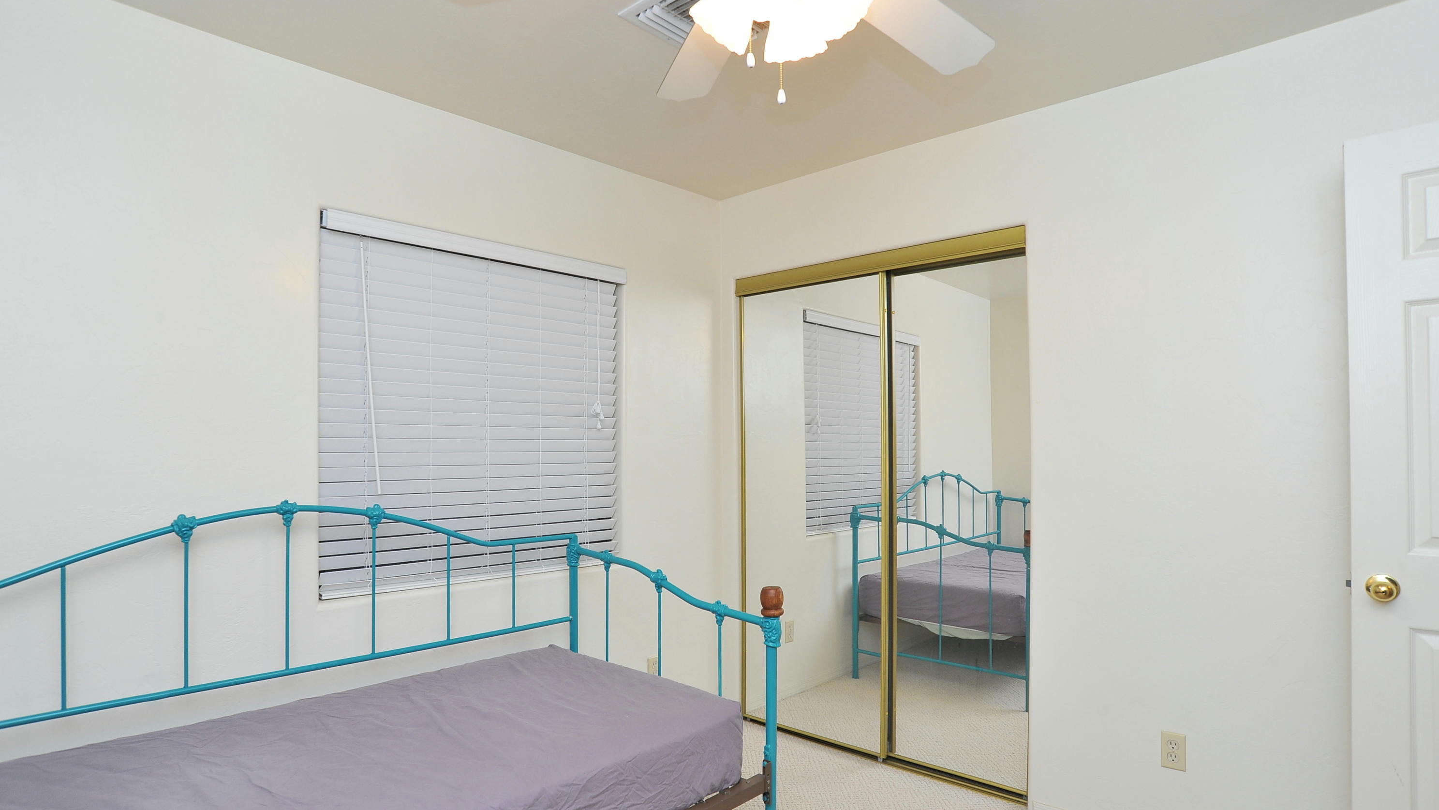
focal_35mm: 19
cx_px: 718
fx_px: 725
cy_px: 422
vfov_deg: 58.3
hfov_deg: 89.6
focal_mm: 18
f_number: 8
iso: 640
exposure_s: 1/30
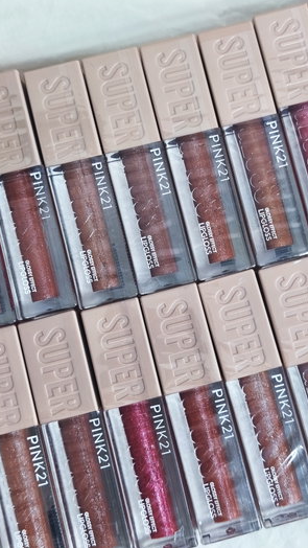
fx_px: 740
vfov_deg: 40.6
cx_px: 184
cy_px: 272
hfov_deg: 23.5
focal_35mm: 51
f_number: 1.65
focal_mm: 6.18
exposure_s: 1/50
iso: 250
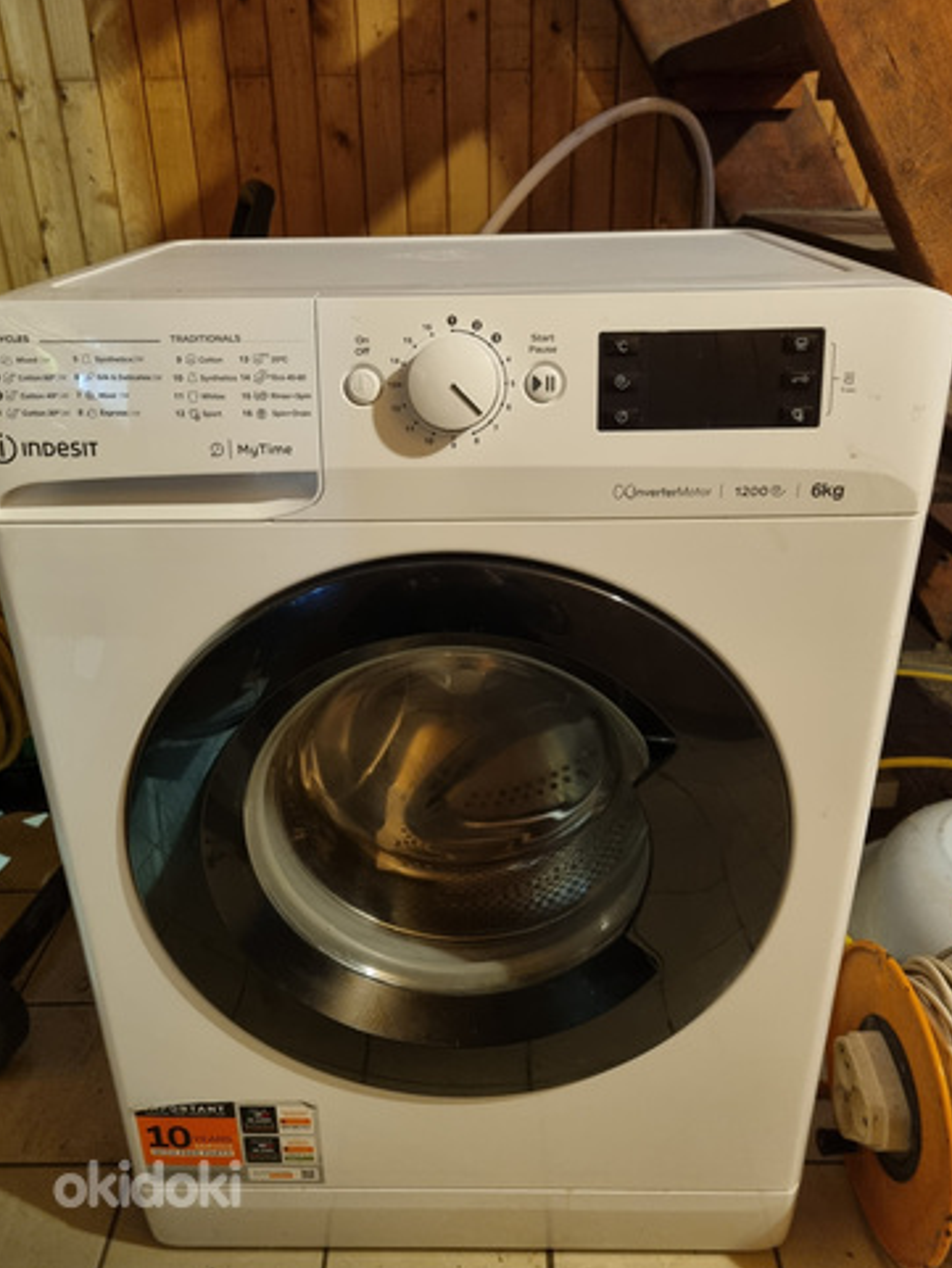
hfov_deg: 51.4
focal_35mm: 27
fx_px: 990
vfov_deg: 65.3
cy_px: 617
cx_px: 473
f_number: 1.8
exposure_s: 1/25
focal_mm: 5.4
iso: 640
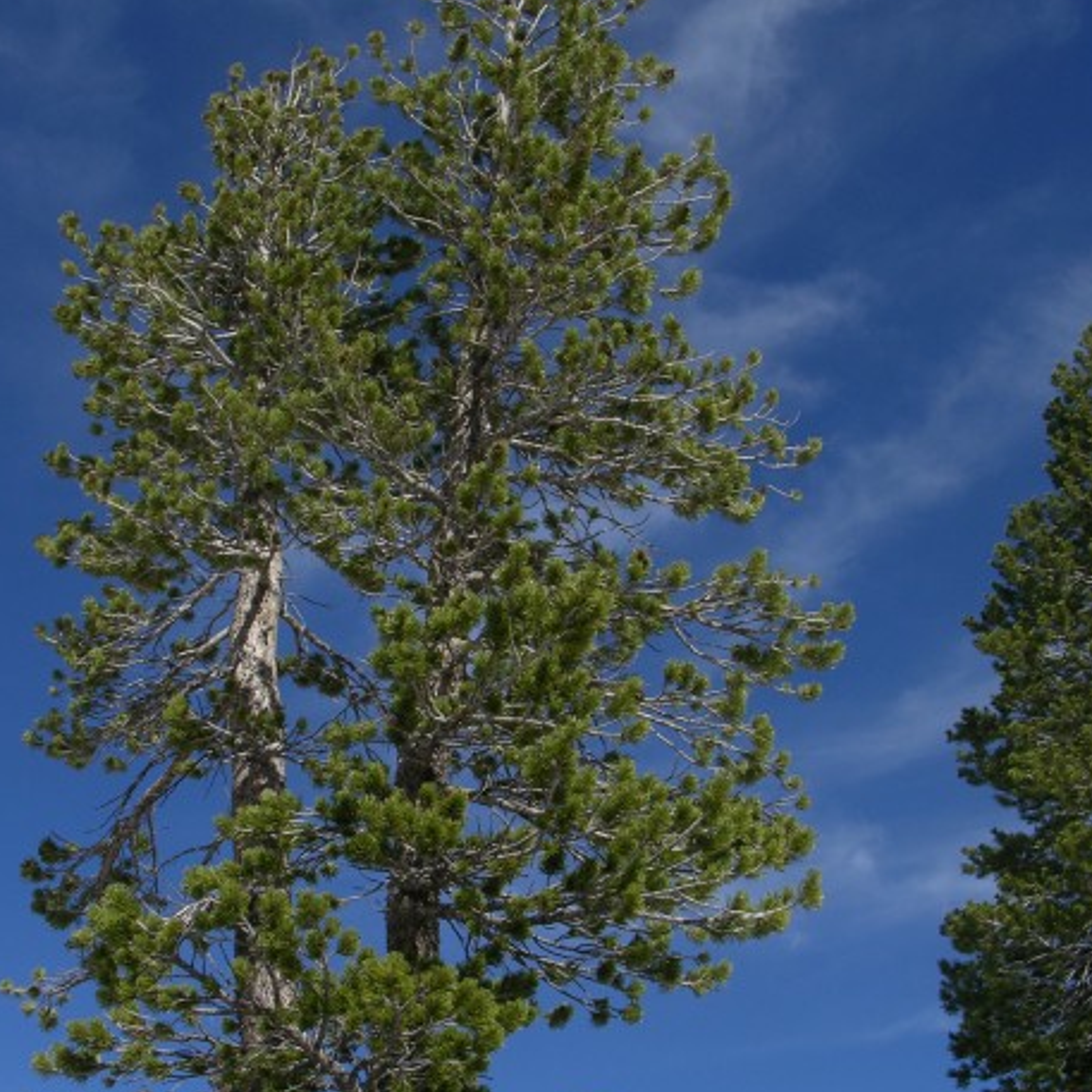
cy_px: 650
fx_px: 1856
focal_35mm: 52
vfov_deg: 32.7
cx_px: 440
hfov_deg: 32.7
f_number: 7.1
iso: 50
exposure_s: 1/287
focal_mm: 9
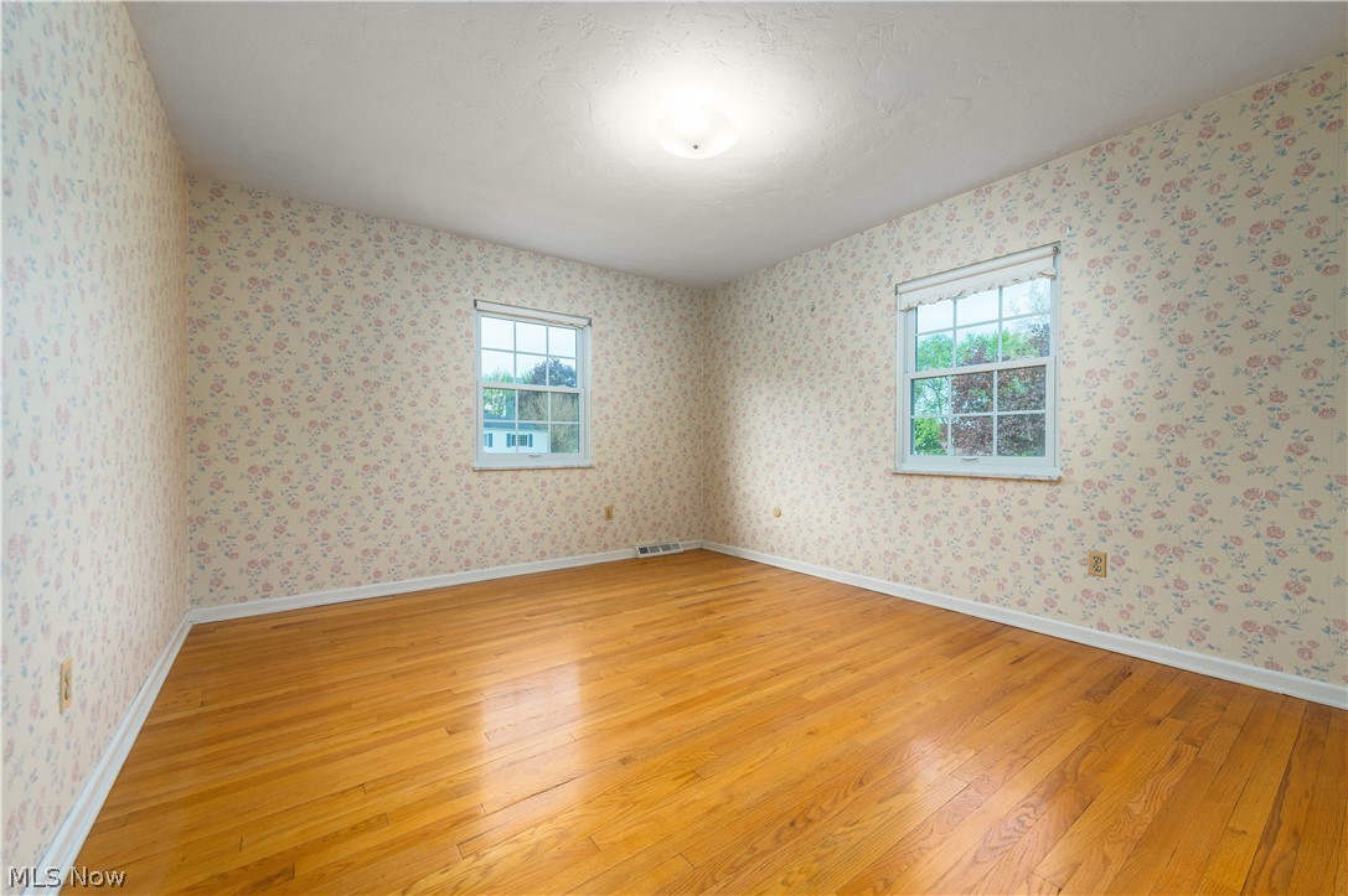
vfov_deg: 81.1
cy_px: 448
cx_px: 674
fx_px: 524
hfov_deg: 104.3
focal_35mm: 14
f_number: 8
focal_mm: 14
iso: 100
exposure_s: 1/60
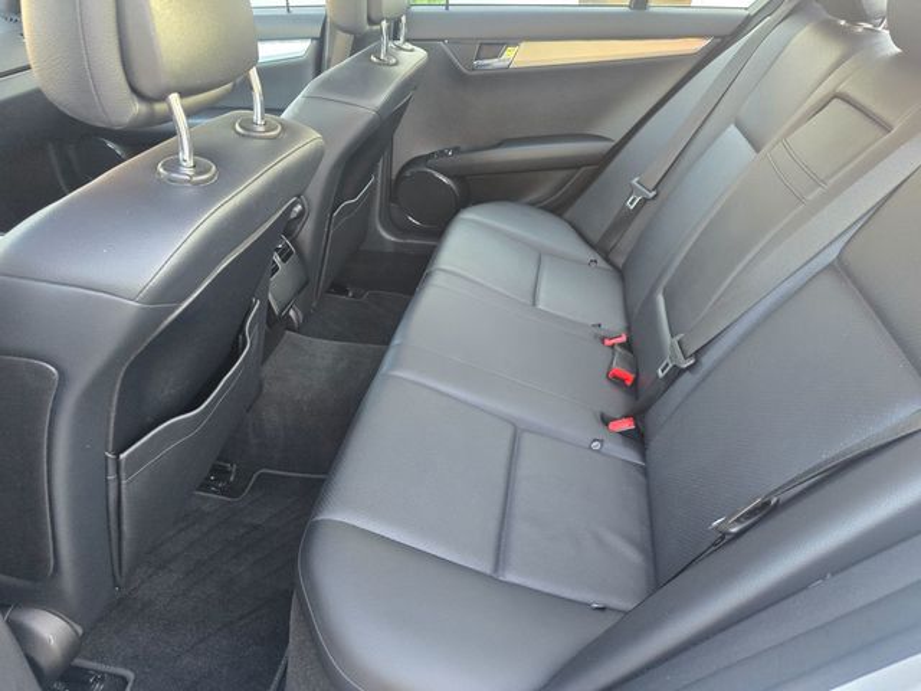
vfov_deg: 58.9
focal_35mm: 23
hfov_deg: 73.9
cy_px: 346
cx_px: 460
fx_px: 612
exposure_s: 1/120
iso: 500
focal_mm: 6.3
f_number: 1.7
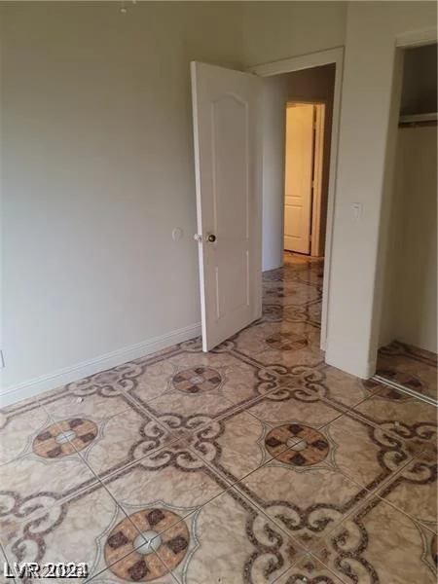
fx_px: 422
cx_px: 219
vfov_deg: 69.4
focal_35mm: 25
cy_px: 292
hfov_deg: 54.9
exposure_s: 1/60
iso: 320
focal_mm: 7
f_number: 1.8
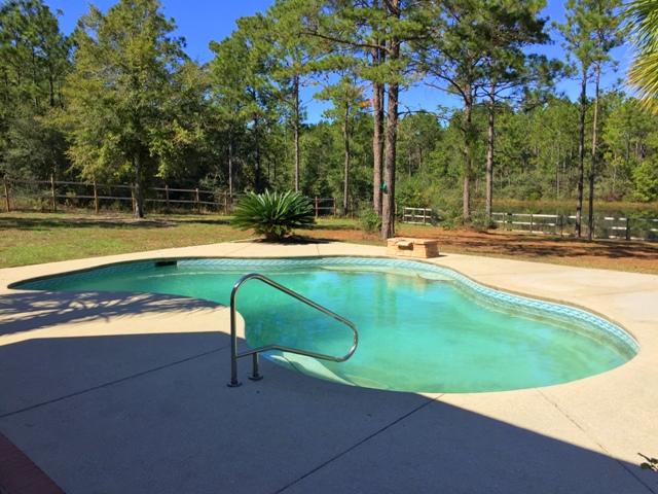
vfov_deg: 48.2
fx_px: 551
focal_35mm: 29
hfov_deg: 61.7
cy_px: 247
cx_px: 329
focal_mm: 4.15
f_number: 2.2
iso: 32
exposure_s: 1/2198
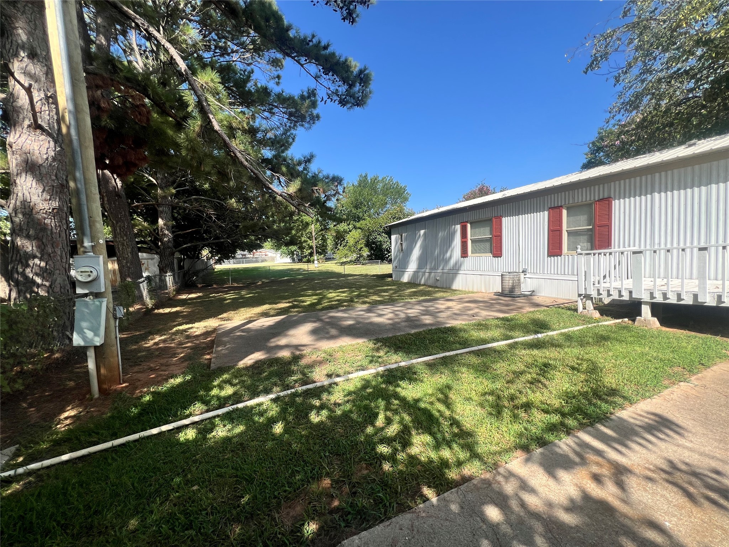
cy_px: 274
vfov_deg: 89.9
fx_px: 274
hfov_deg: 106.2
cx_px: 364
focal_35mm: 13
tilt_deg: -2.9
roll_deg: +2.3
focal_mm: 1.57
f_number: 1.8
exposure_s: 1/896
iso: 32
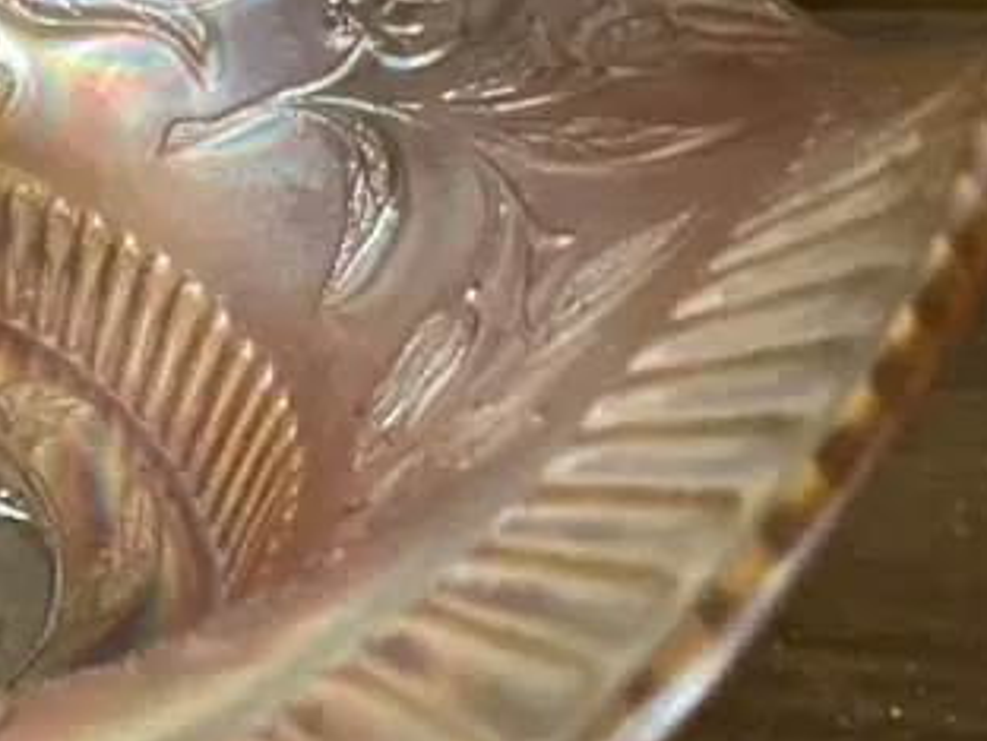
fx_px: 2623
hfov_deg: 20.0
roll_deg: -5.9
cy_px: 345
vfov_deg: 16.1
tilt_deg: -40.2
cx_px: -209
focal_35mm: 92
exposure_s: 1/25
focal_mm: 3.99
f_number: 1.8
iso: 320
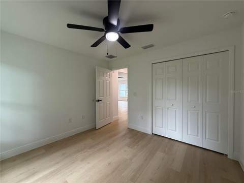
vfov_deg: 85.7
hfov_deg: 102.1
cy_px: 92
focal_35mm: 14
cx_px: 122
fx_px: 99
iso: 200
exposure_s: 1/120
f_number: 2.2
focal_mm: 2.22
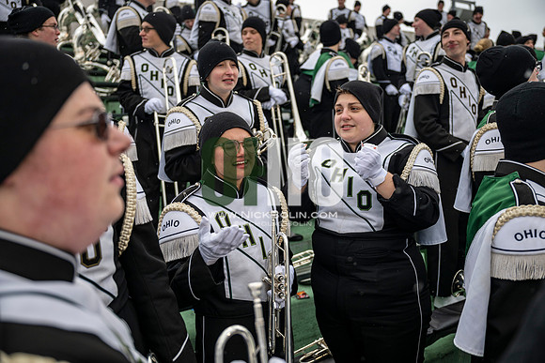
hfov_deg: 58.0
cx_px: 272
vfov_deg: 40.6
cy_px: 182
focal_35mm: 32
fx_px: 492
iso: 160
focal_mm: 32.5
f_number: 2.8
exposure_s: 1/500
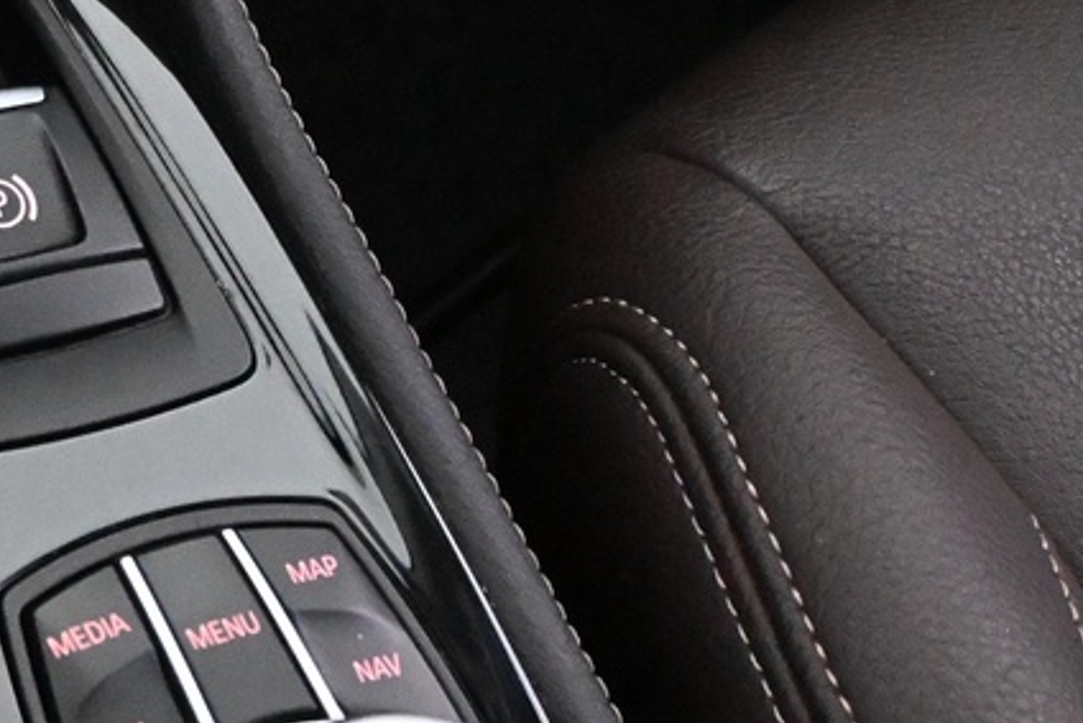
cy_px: 470
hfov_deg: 17.8
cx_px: -232
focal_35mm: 109
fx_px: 3277
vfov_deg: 12.6
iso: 10000
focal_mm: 19
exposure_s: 1/60
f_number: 3.8
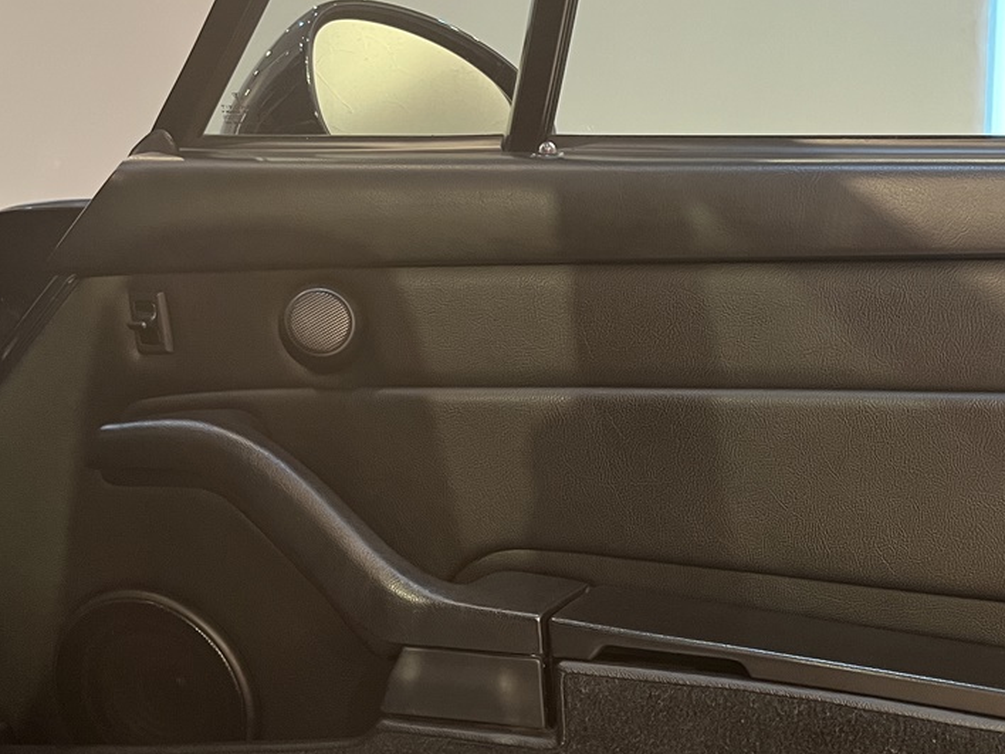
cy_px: 498
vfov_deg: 30.7
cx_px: 772
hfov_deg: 39.2
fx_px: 1365
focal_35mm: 47
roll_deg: -1.2
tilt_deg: -7.5
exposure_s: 1/50
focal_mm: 5.1
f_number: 1.6
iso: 250
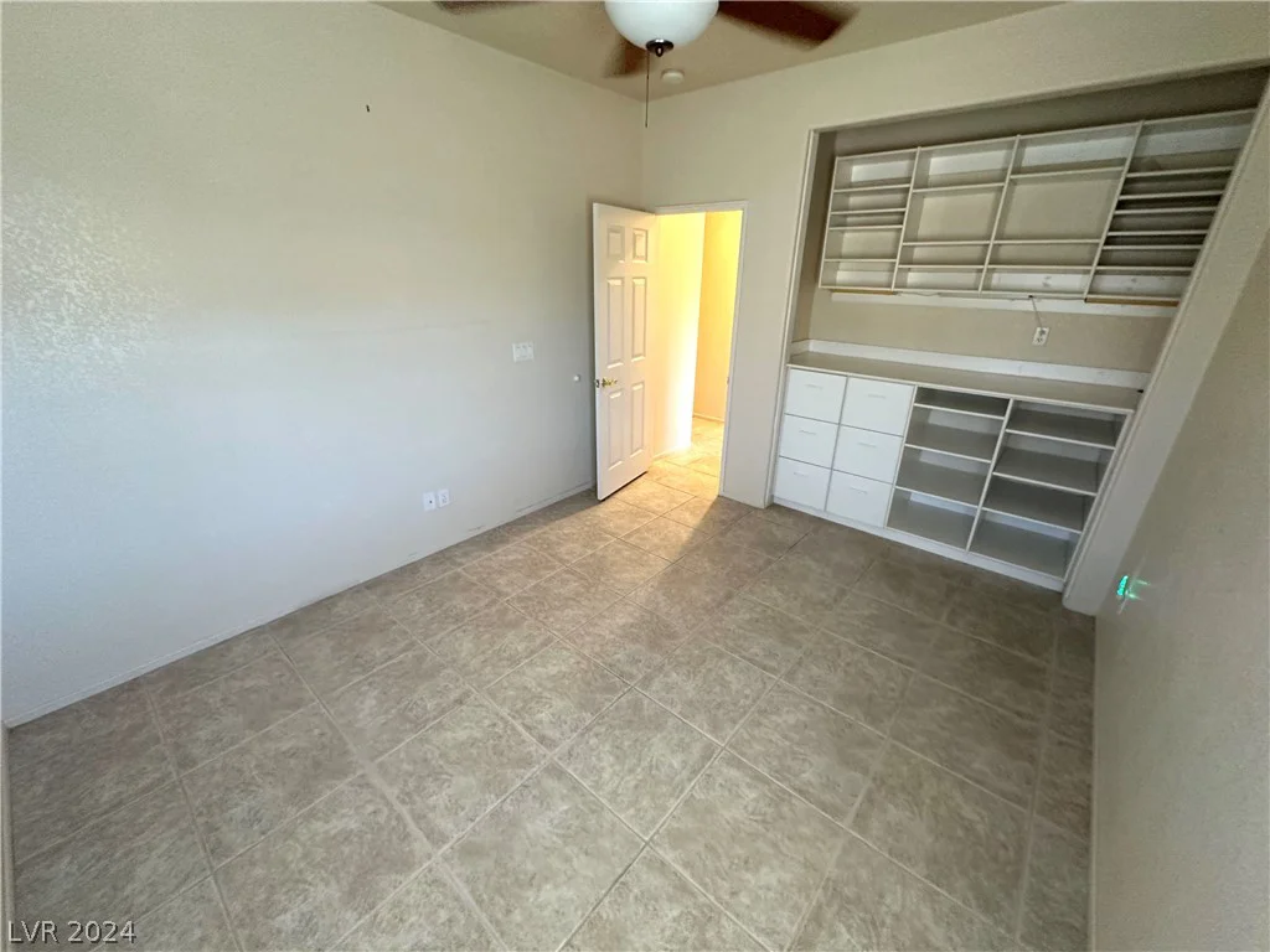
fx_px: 514
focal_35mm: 14
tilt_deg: -20.0
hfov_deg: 102.1
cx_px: 635
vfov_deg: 85.7
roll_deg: +0.0
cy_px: 476
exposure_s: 1/60
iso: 320
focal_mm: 2.22
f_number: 2.2
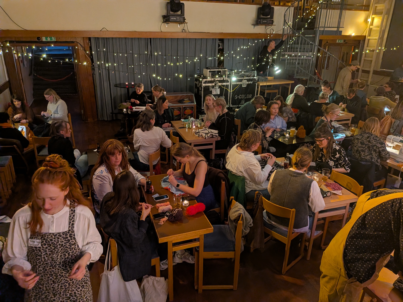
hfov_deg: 71.6
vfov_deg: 56.8
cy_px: 151
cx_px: 202
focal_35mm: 24
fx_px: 279
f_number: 1.7
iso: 286
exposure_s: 1/100
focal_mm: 4.53
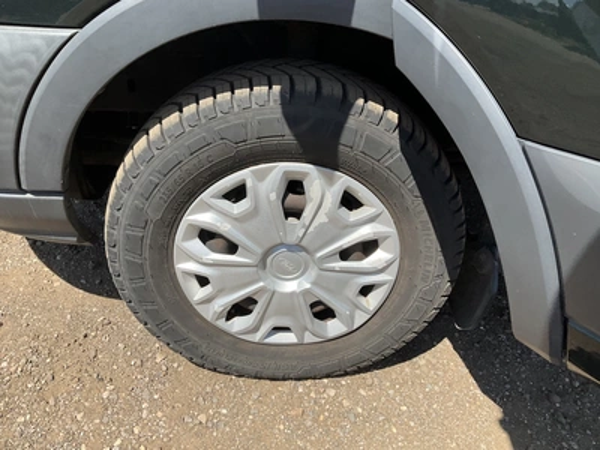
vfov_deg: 48.2
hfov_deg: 61.7
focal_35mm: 29
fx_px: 503
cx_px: 300
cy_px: 225
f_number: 1.8
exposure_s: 1/1144
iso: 25
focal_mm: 3
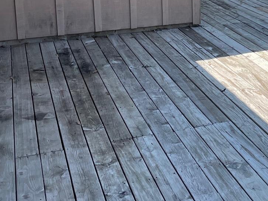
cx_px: 260
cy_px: -4
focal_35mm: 72
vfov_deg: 19.8
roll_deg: +0.2
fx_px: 557
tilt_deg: -7.8
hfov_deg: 25.8
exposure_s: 1/1182
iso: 32
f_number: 1.6
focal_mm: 4.2
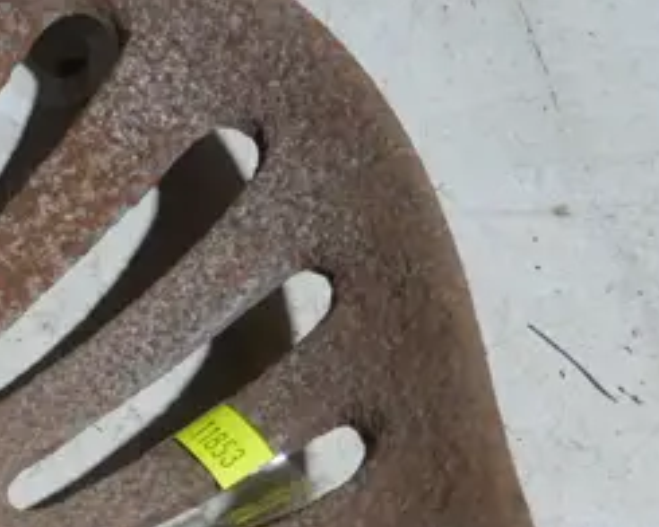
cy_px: 557
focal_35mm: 204
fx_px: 3979
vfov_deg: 7.5
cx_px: -635
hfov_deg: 8.9
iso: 640
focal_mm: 25
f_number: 5.3
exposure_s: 1/60
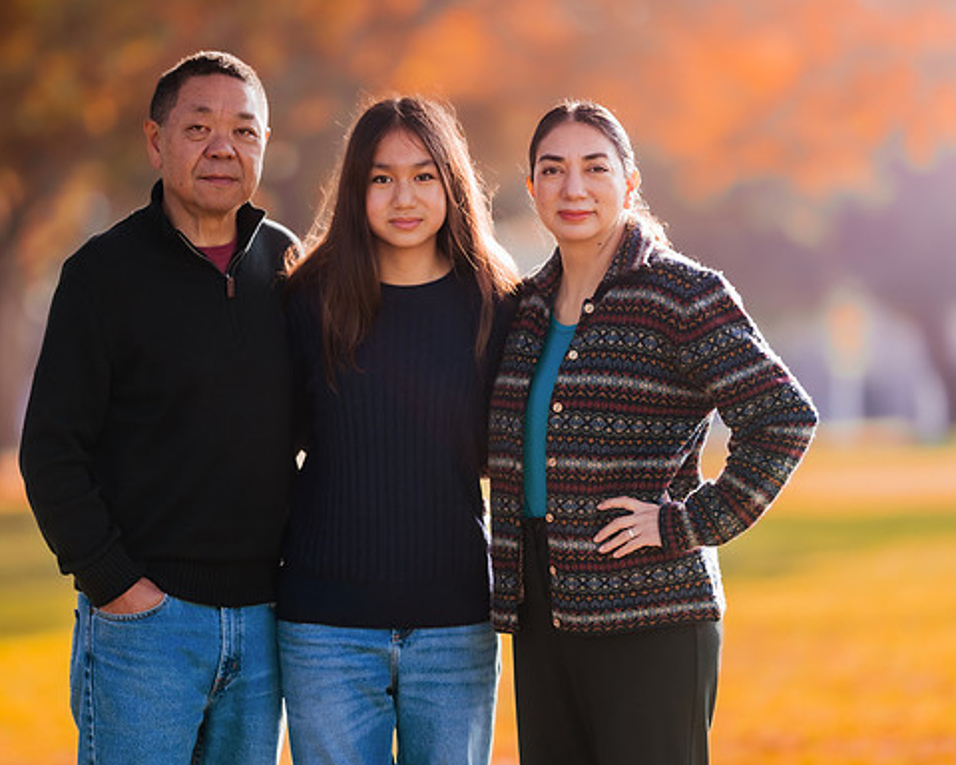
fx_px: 4329
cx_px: 456
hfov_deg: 12.6
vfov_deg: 10.1
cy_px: 383
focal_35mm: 153
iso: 80
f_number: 1.8
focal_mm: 135
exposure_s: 1/400
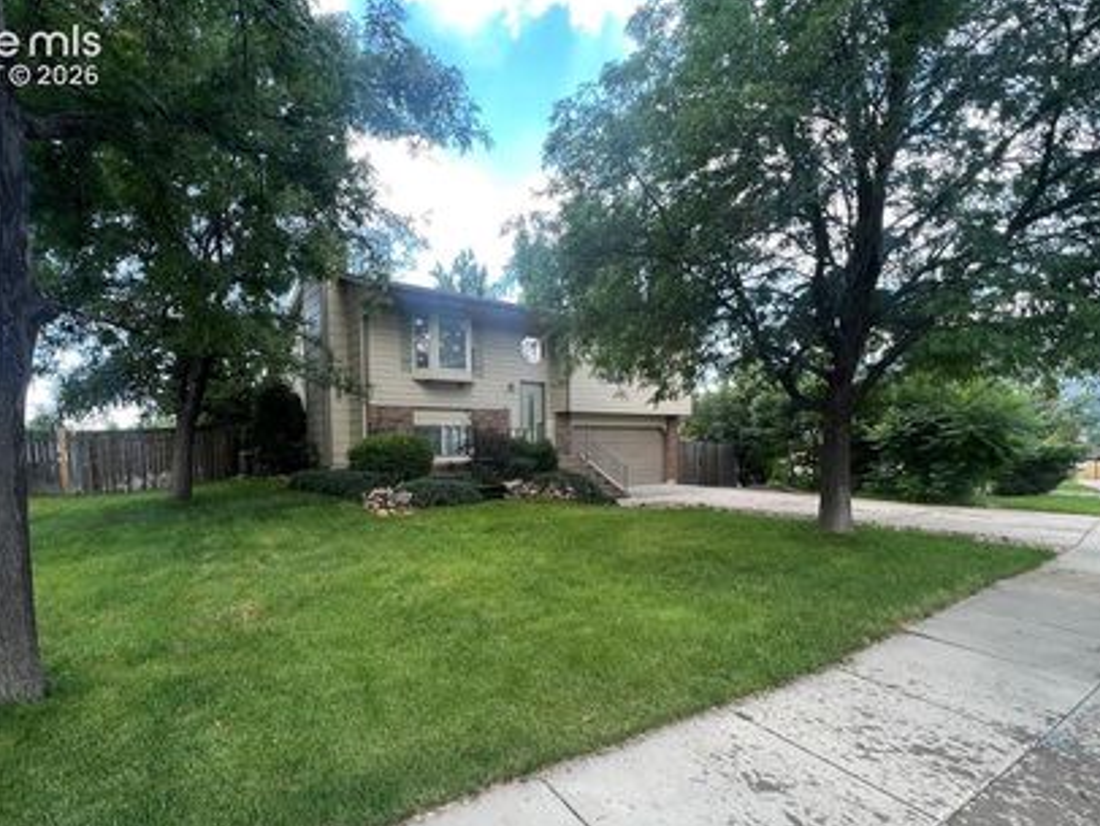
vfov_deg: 77.7
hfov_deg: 94.4
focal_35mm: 16
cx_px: 520
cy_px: 475
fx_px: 509
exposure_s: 1/148
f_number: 1.8
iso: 32
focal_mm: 1.57
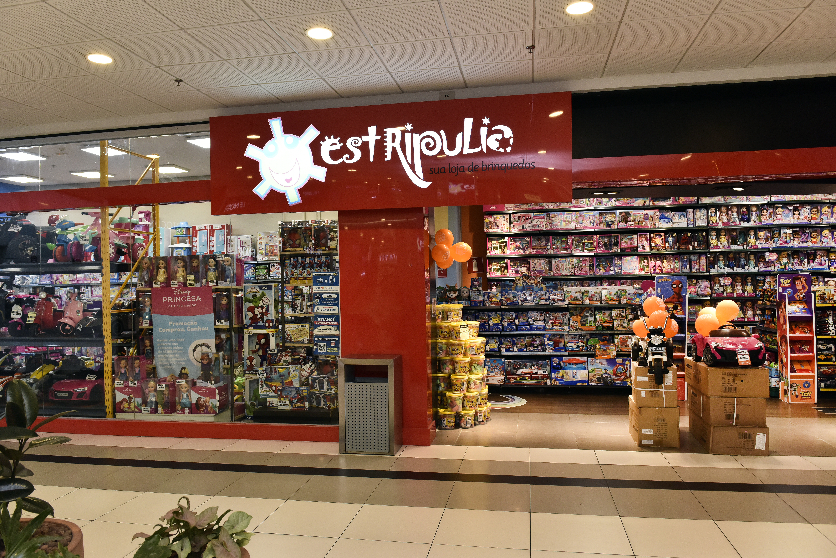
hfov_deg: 67.4
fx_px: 627
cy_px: 279
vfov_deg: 48.0
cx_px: 418
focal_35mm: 27
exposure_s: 1/125
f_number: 7.1
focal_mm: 27
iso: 2000
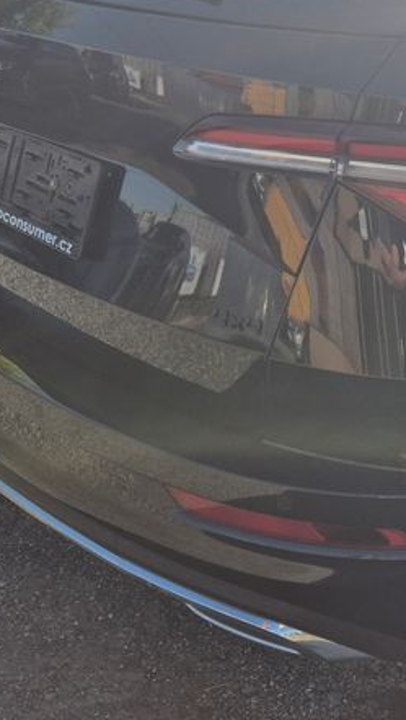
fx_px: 1109
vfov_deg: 35.6
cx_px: 525
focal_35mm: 58
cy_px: 238
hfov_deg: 19.2
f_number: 1.8
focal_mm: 5.4
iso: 25
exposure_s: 1/2408
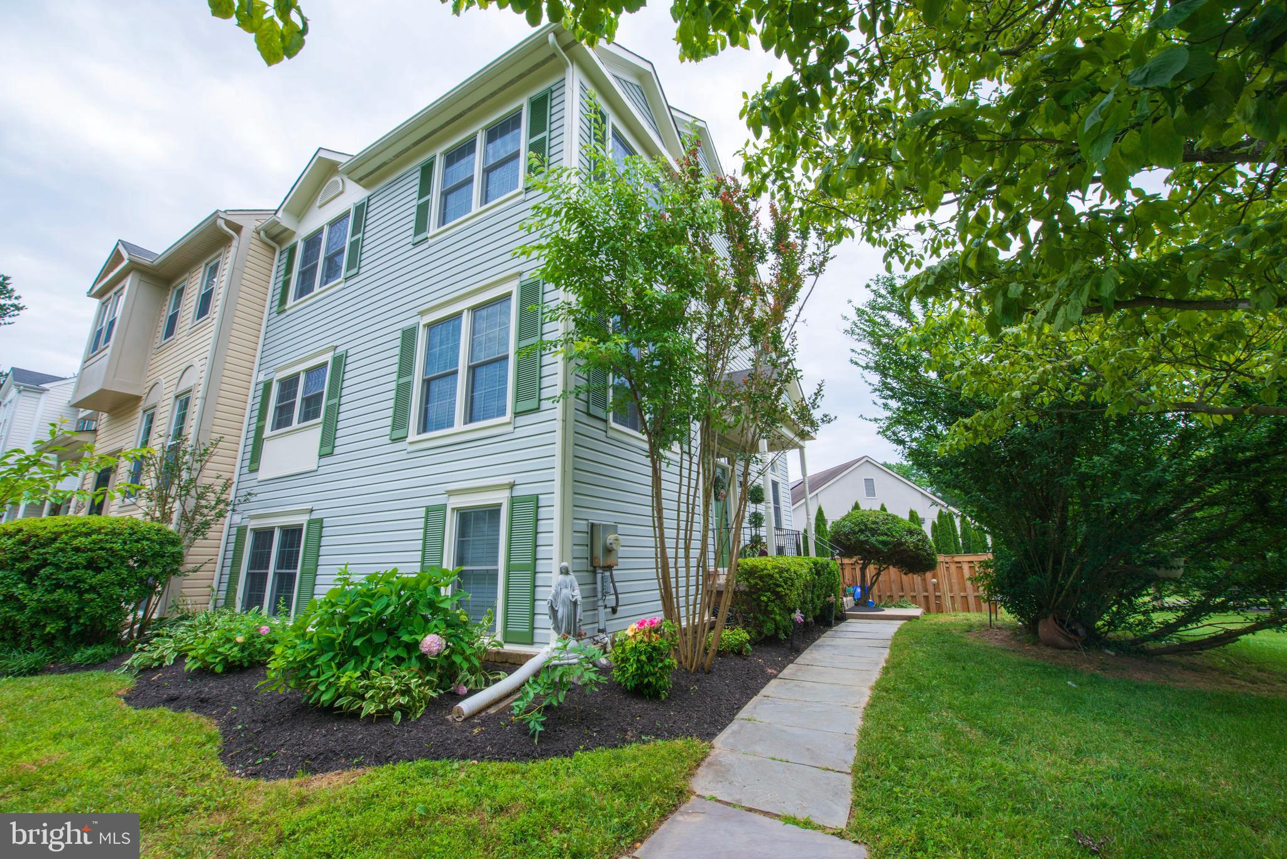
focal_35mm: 14
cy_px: 430
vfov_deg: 81.2
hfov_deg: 104.2
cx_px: 644
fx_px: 501
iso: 160
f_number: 14
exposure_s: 1/100
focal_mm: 14
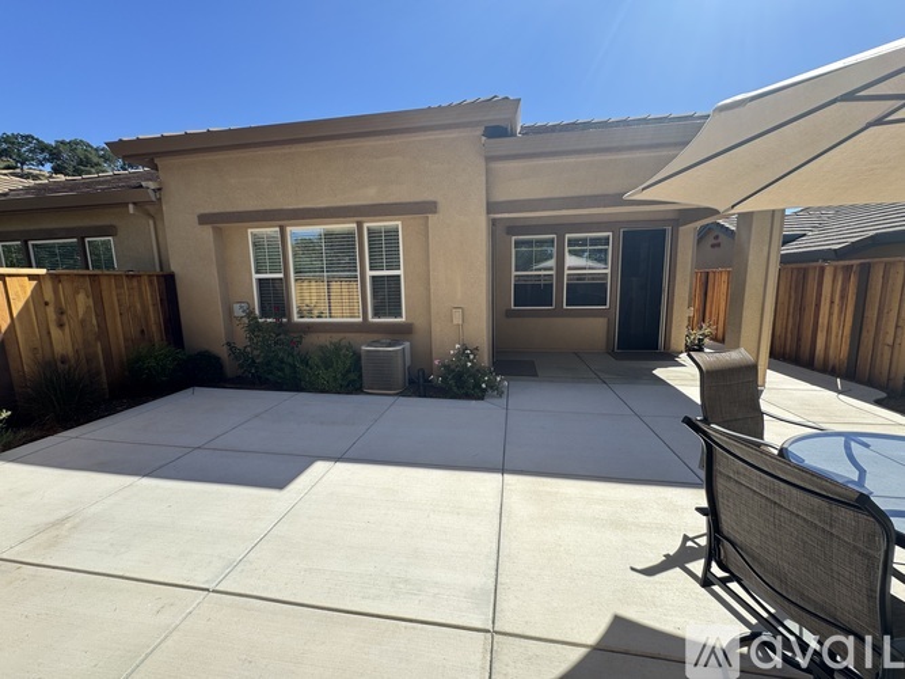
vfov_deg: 85.7
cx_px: 452
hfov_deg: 102.1
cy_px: 340
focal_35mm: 14
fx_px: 366
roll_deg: +0.4
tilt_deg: -9.8
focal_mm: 2.22
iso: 40
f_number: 2.2
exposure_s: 1/600
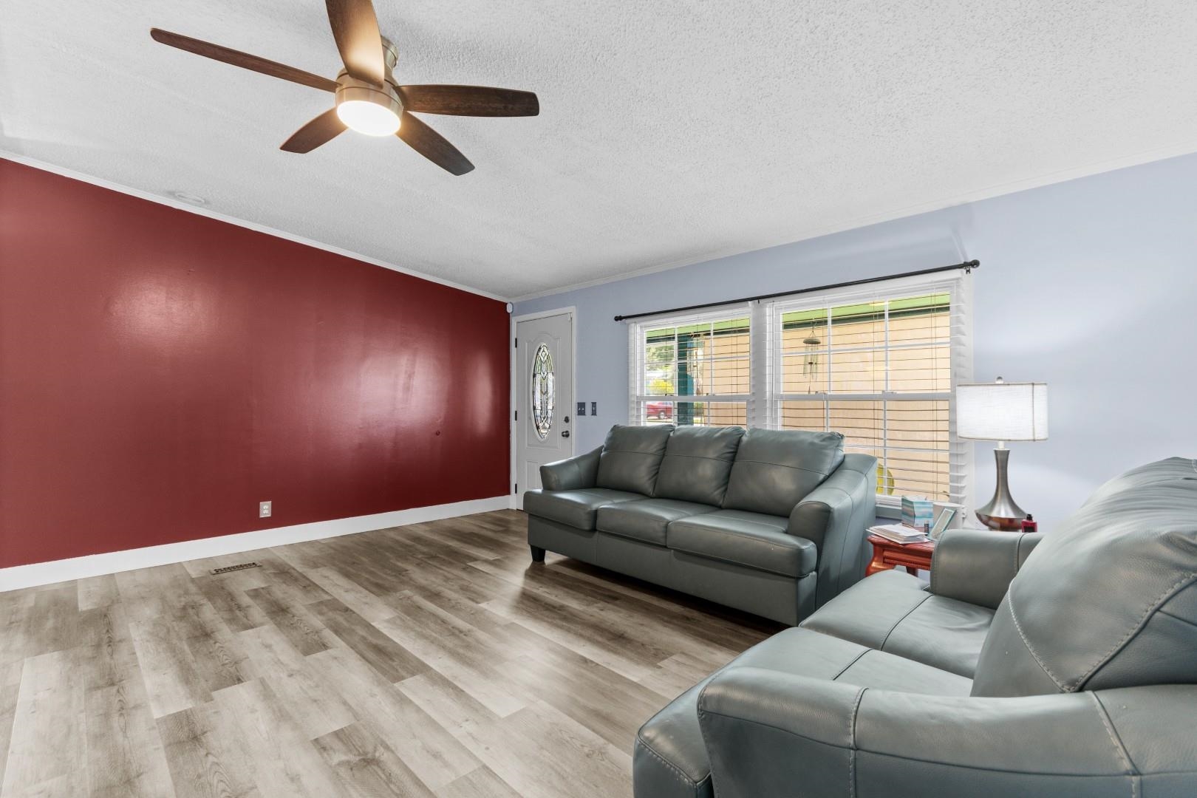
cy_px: 399
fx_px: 499
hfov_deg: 100.4
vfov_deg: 77.3
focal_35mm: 15
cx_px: 598
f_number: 4.5
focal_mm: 10
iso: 100
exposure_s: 1/3
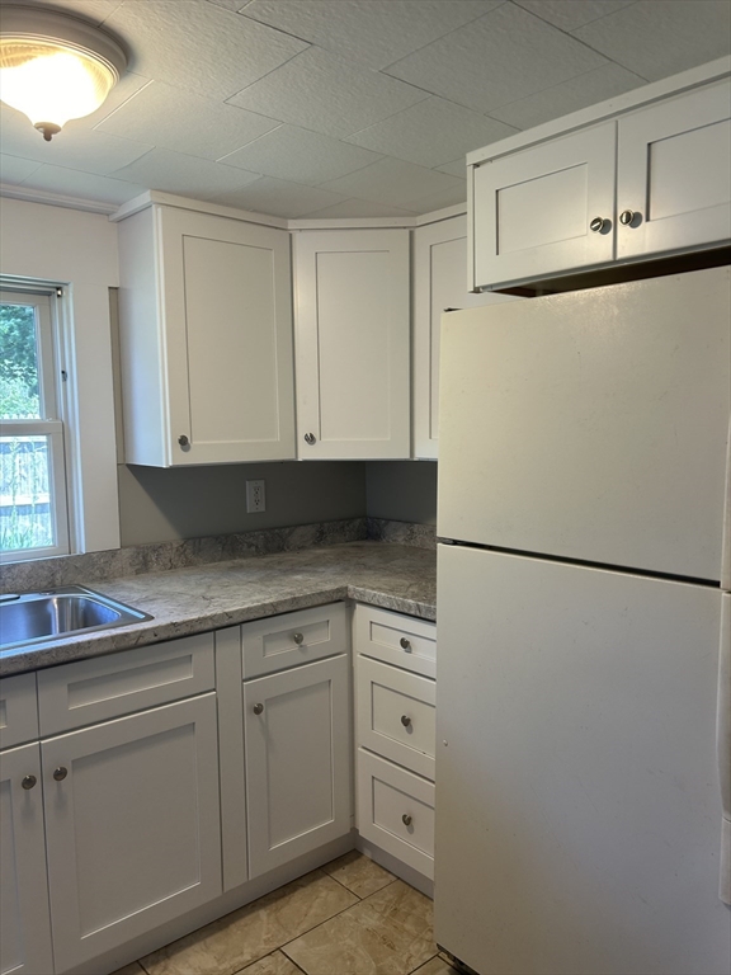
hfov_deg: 53.1
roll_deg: +0.3
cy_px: 488
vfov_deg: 67.3
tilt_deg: -5.2
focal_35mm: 26
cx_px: 366
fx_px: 732
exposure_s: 1/120
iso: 64
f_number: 1.5
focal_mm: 5.7
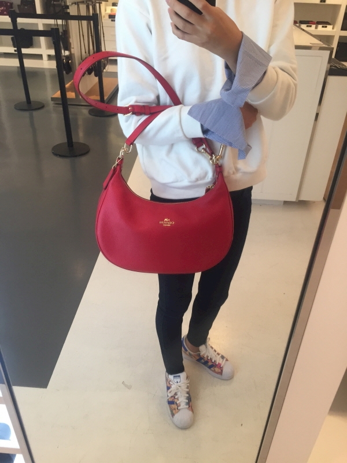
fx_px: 388
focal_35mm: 29
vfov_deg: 61.7
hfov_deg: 48.2
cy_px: 232
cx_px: 174
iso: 40
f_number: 2.2
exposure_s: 1/30
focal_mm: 4.15
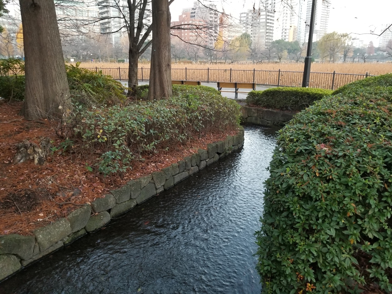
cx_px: 196
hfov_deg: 67.3
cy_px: 147
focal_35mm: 26
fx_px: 294
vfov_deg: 53.1
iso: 160
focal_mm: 4.25
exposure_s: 1/50
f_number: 1.7
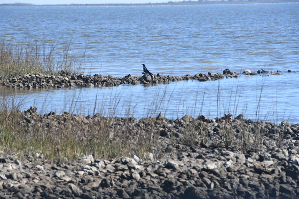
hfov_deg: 8.1
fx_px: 2117
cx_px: 150
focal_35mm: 255
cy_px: 100
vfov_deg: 5.4
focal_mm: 170
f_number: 11
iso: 160
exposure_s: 1/160
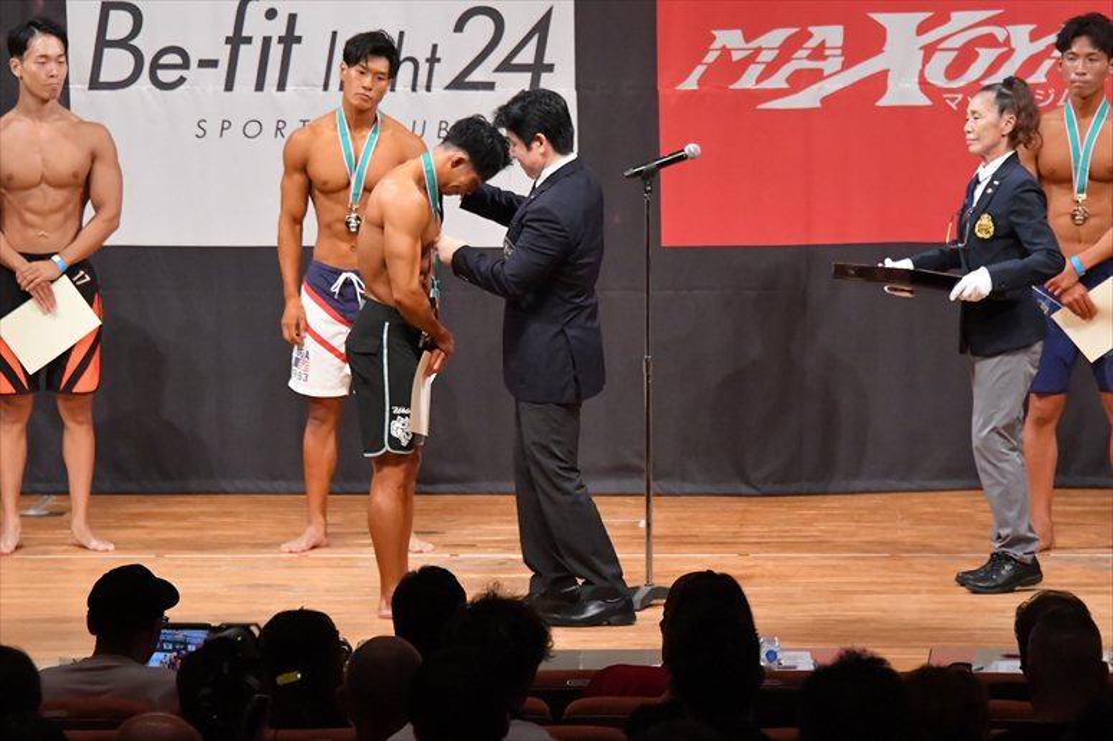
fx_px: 6706
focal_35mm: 217
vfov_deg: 6.3
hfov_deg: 9.5
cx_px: 556
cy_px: 370
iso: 9000
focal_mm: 145
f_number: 5.6
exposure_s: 1/400
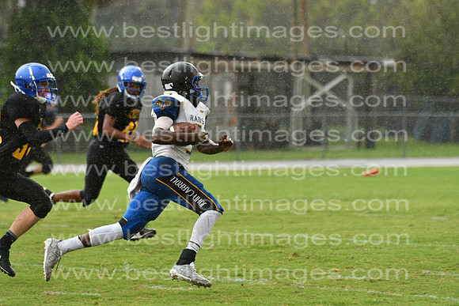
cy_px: 153
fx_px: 2678
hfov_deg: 9.8
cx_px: 230
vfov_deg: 6.5
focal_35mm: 210
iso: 1000
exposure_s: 1/1000
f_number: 3.5
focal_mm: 140
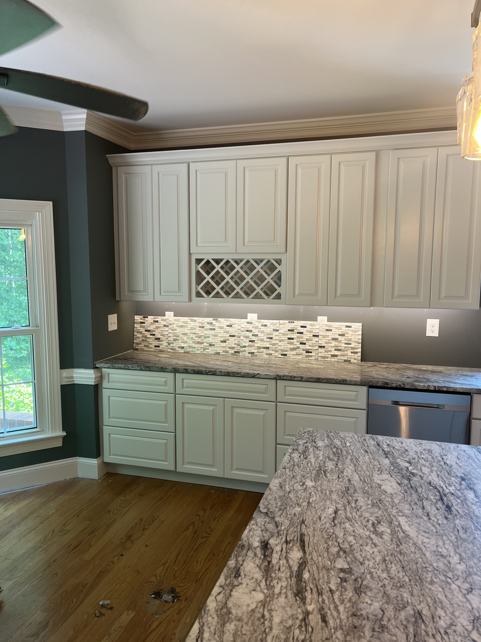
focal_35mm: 26
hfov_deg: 53.1
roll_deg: -0.4
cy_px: 321
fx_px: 482
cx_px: 240
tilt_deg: -6.3
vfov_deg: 67.3
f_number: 1.6
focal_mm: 5.1
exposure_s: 1/60
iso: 80
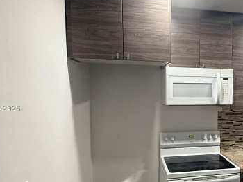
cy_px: 109
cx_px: 190
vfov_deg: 44.0
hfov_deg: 53.5
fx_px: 225
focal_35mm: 32
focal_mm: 2.22
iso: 320
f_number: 2.2
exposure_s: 1/60
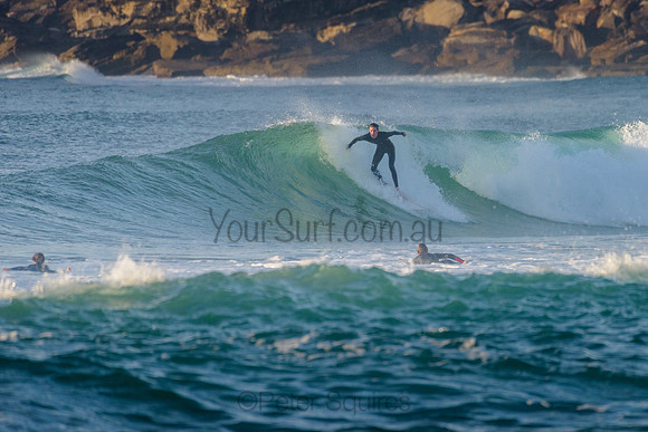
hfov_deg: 3.4
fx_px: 11039
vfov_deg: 2.2
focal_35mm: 613
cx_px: 394
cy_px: 174
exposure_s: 1/2000
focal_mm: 500
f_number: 5.6
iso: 560
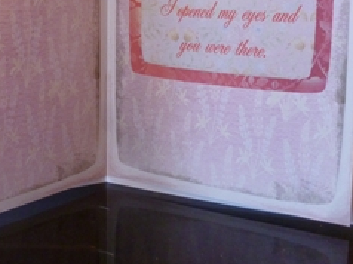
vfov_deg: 26.5
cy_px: 26
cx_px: 110
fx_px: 540
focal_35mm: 53
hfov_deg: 35.7
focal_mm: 5
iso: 400
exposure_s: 1/30
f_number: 3.1
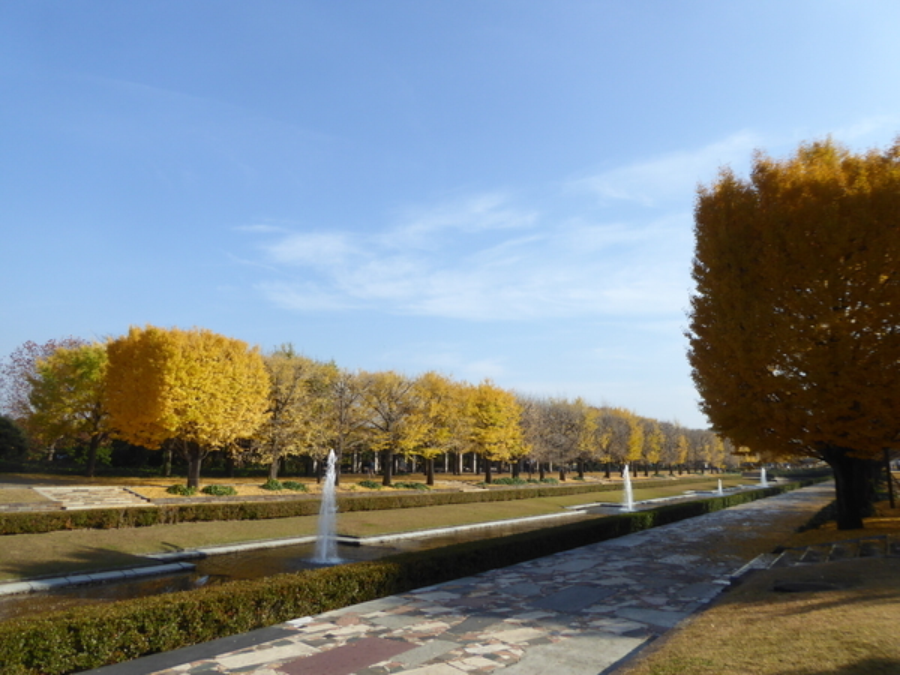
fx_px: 624
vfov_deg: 56.8
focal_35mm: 24
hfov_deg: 71.6
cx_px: 450
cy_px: 338
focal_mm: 4.3
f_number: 3.3
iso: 100
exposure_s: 1/800
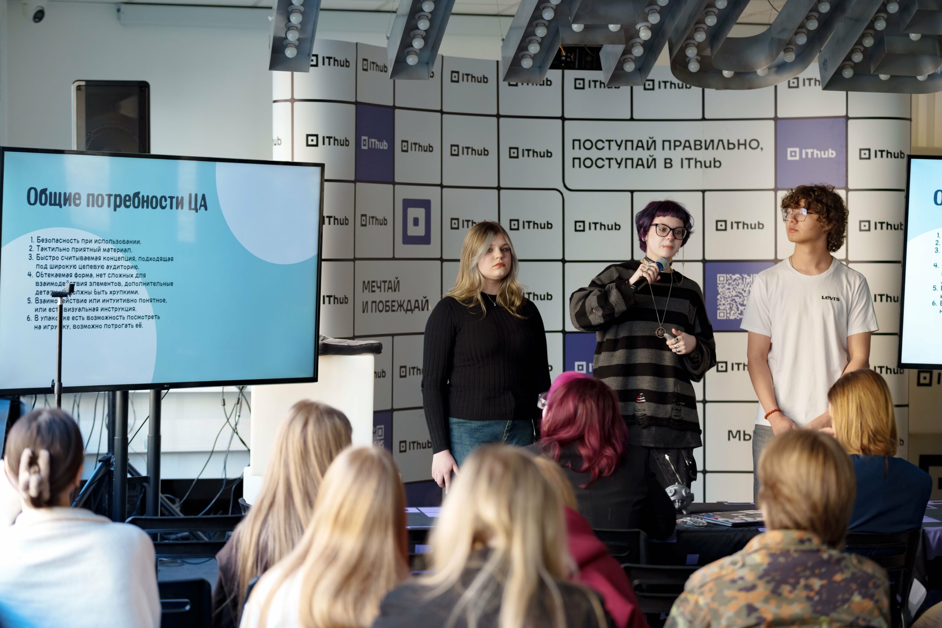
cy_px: 314
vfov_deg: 17.3
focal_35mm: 79
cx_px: 471
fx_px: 2067
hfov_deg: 25.7
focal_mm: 79
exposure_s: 1/100
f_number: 2.8
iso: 800
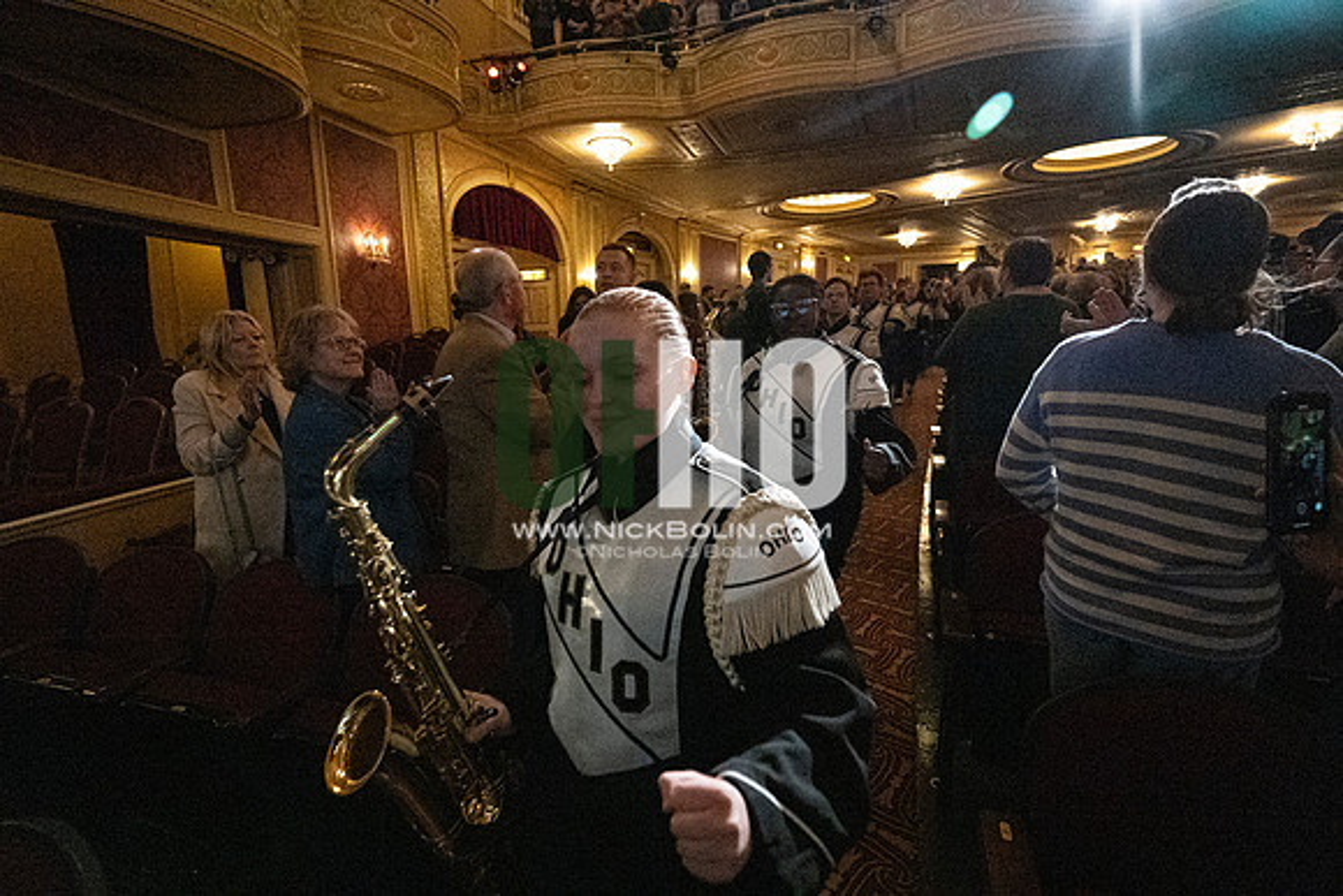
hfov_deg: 95.0
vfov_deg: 72.1
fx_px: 616
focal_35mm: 16
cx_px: 672
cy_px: 448
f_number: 4
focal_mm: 16.5
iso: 40637
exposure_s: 1/400
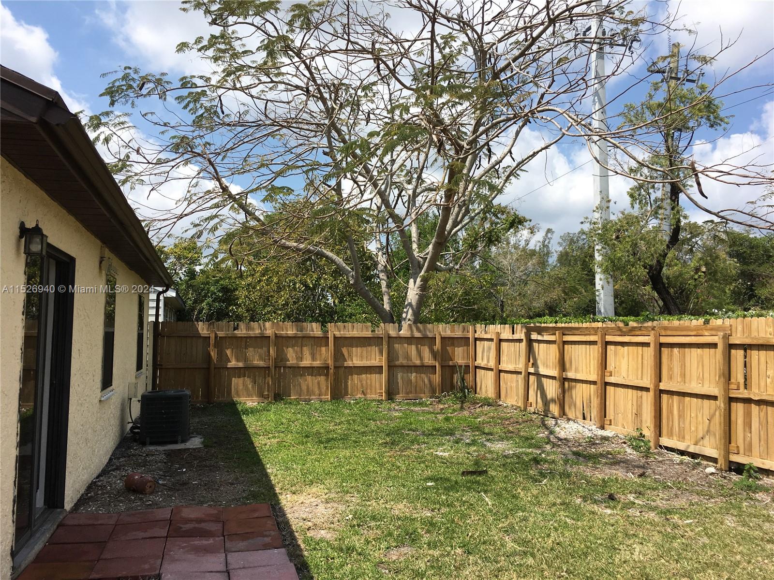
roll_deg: -0.2
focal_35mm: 29
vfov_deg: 48.2
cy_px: 290
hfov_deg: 61.7
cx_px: 387
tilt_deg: +4.8
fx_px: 648
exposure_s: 1/1876
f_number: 2.2
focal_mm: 4.15
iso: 25
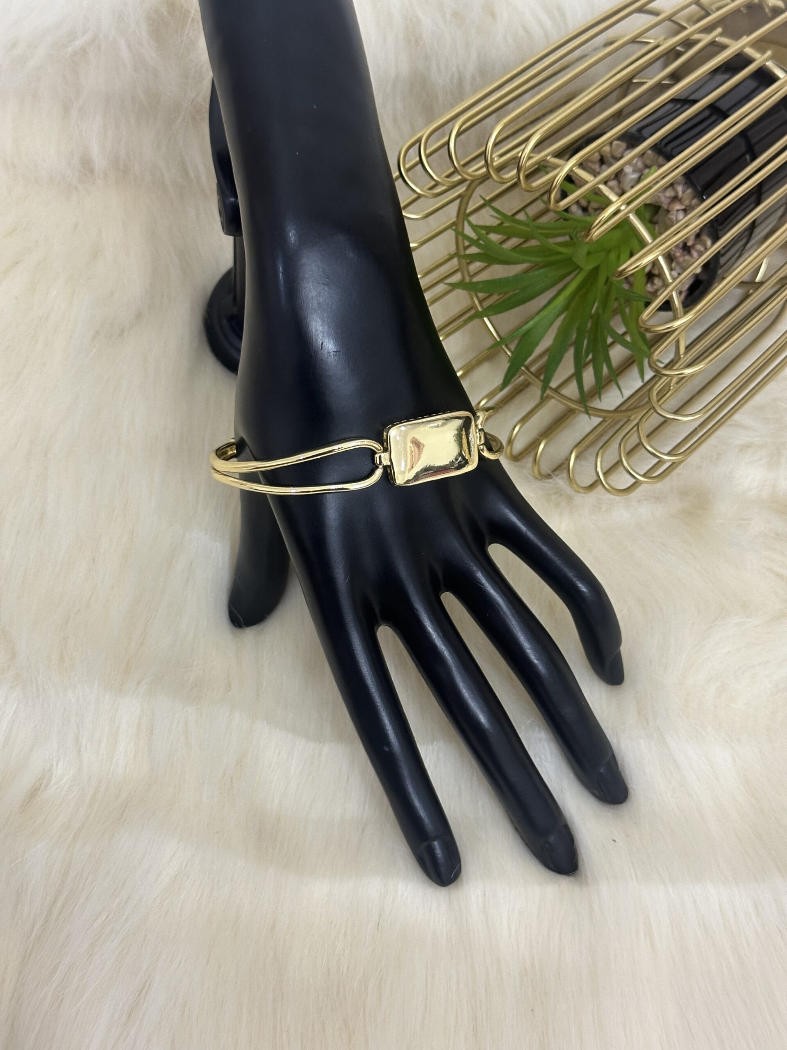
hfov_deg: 30.3
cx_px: 394
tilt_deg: -57.9
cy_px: 525
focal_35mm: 48
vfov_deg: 39.7
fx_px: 1455
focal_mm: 6.86
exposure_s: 1/60
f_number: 1.78
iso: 200
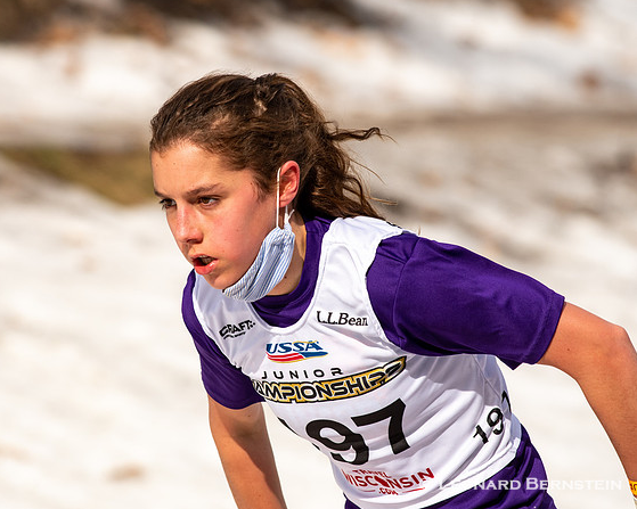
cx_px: 253
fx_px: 9613
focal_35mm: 510
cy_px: 254
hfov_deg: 3.8
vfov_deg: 3.0
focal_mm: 300
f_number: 5.6
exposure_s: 1/2500
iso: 400
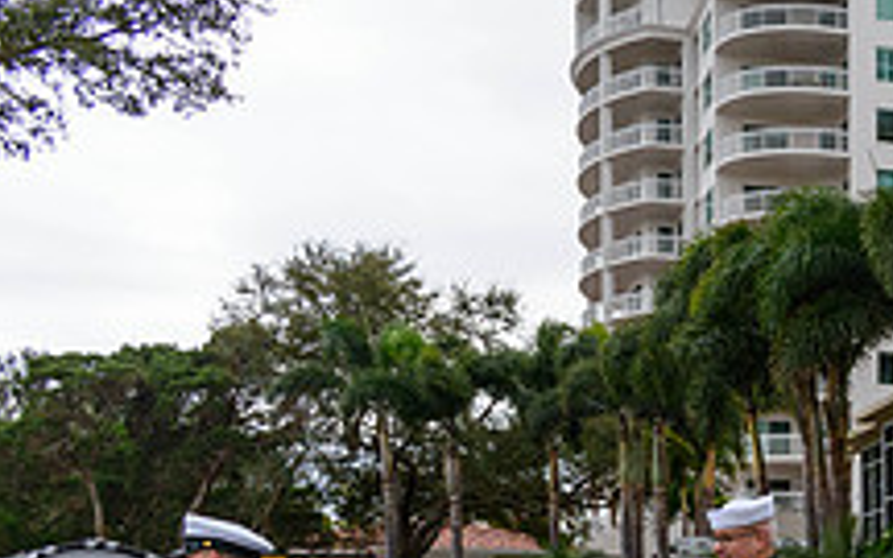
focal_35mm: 75
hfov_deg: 24.4
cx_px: 1125
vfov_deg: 16.5
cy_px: 721
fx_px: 1825
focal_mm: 18
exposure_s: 1/250
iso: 220
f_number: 8
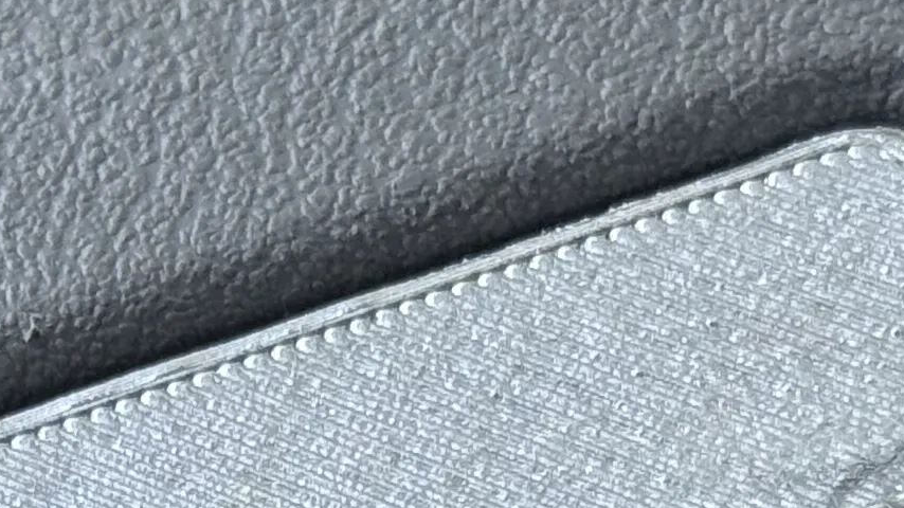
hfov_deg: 8.7
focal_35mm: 247
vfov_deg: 4.8
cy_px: 1036
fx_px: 5920
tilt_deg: -68.7
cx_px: -39
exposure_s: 1/60
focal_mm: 6.76
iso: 160
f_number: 1.78
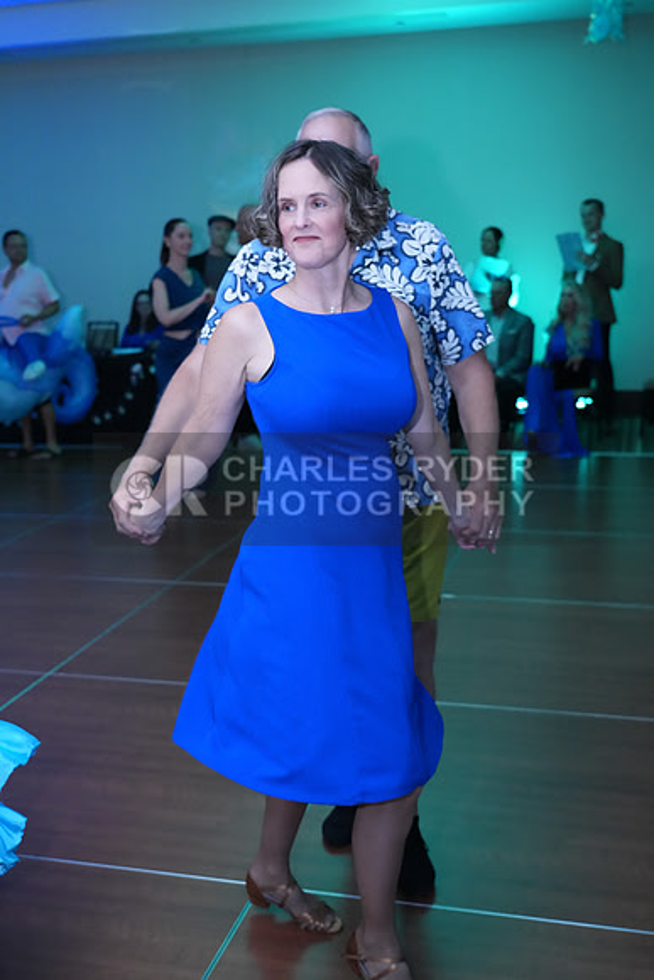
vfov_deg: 47.4
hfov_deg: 32.6
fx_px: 1116
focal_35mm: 41
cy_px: 490
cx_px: 327
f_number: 4.5
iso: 8000
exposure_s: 1/200
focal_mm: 41
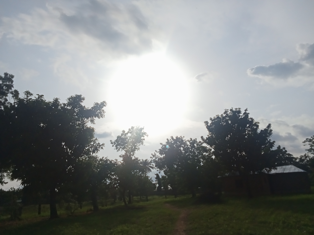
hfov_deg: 65.3
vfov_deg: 51.4
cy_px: 118
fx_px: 245
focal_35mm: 27
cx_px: 157
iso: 200
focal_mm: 2.79
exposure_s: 1/14706
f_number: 2
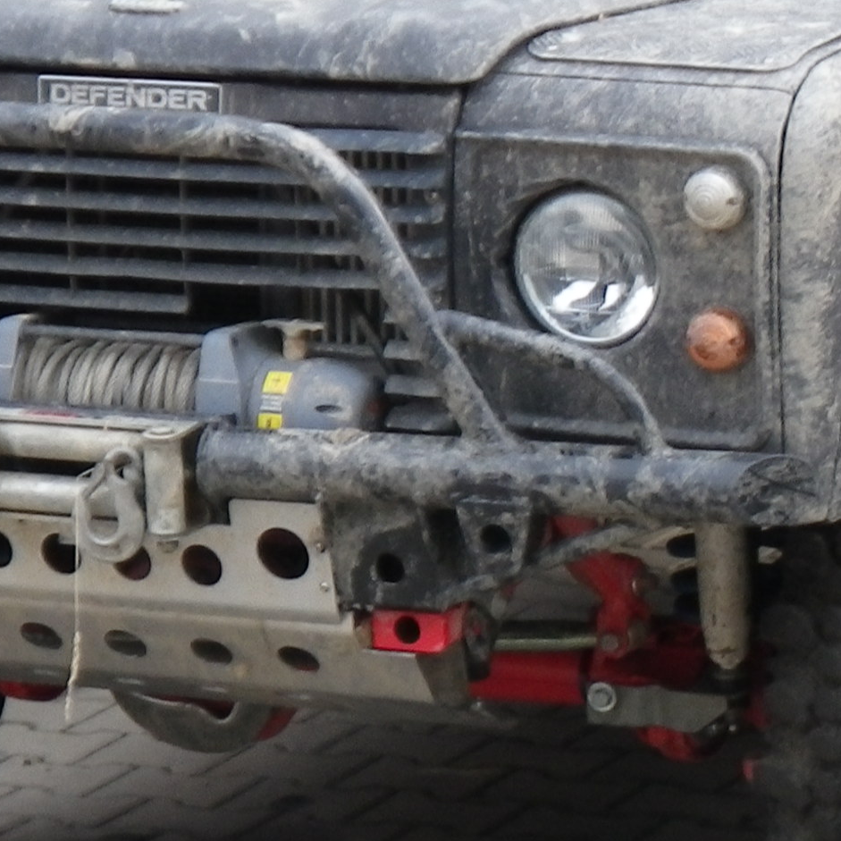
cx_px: 509
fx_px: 6404
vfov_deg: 7.5
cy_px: 45
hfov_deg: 7.5
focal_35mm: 233
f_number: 4.6
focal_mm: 11.1
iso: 80
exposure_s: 1/80
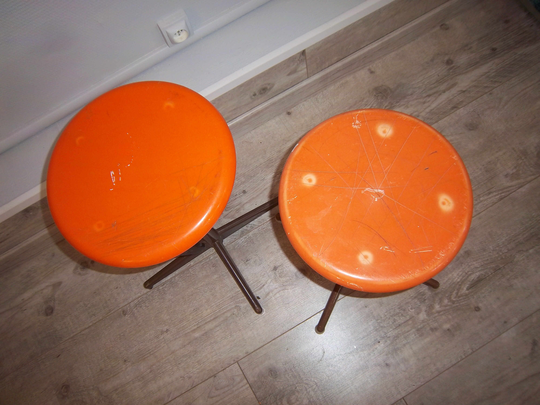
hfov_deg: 63.4
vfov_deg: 49.7
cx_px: 270
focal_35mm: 28
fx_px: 437
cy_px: 202
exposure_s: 1/30
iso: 64
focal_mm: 5.1
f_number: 3.5
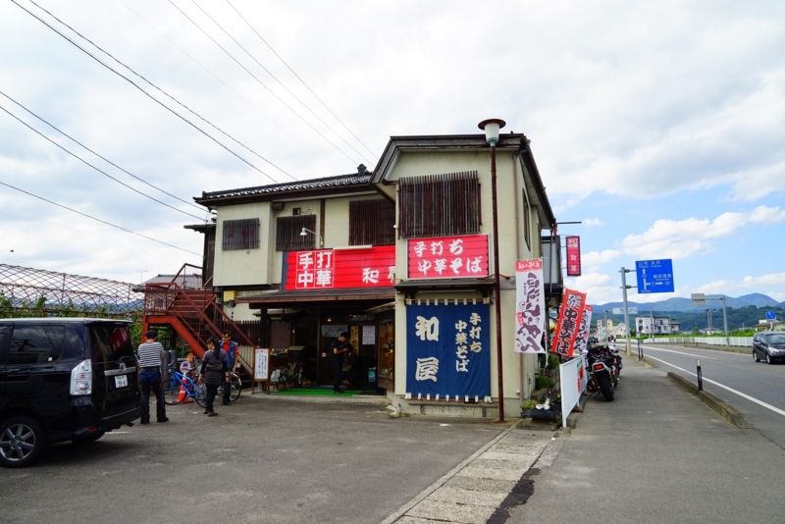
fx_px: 523
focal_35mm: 24
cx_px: 392
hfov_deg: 73.7
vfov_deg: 53.2
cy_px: 262
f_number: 9
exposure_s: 1/100
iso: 100
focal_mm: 24
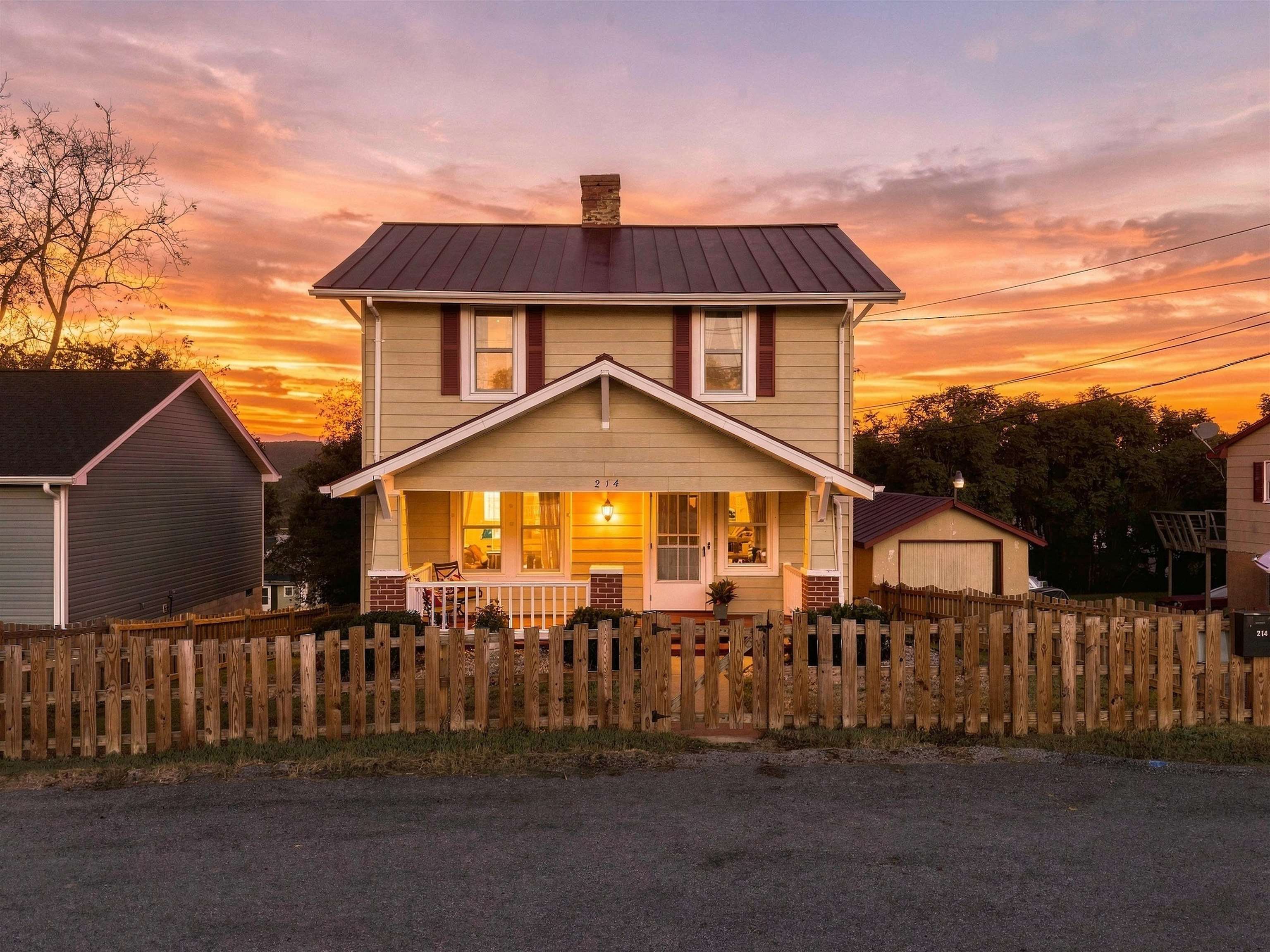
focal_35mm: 24
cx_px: 635
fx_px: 881
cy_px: 476
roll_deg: +0.8
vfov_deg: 56.8
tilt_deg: -0.7
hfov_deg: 71.6
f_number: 1.8
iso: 80
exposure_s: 1/3145
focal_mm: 6.8
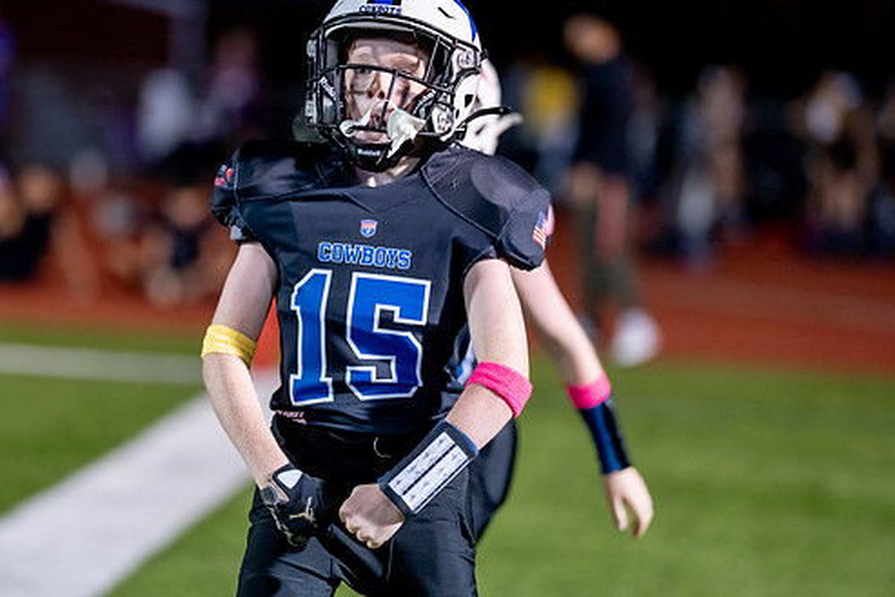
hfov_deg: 11.0
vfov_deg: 7.3
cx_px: 361
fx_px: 4650
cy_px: 227
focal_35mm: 187
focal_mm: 135
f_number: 2
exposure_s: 1/1000
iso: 2000
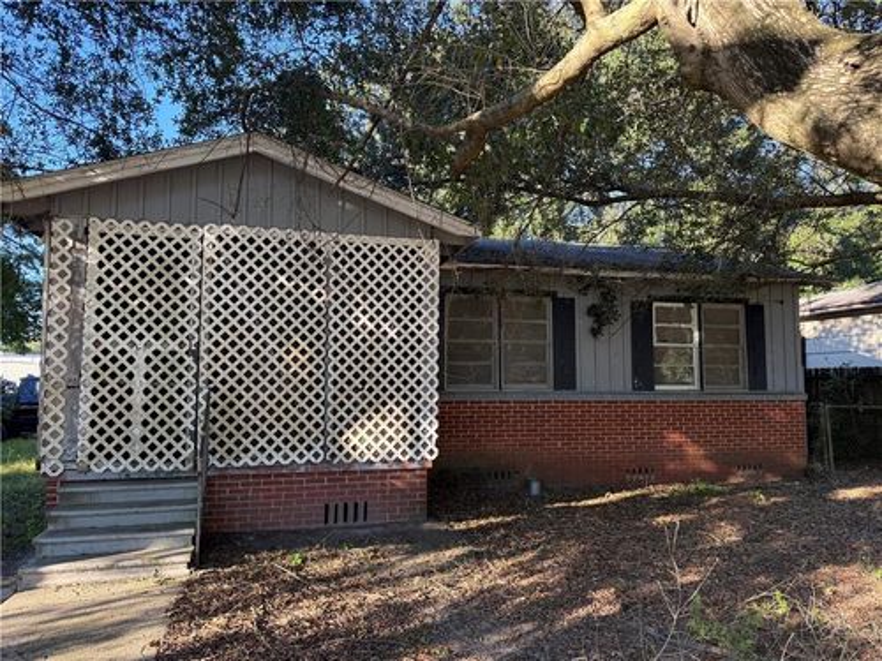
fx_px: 612
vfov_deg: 56.8
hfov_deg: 71.6
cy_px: 330
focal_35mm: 24
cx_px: 441
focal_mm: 6.76
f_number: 1.78
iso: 100
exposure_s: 1/294
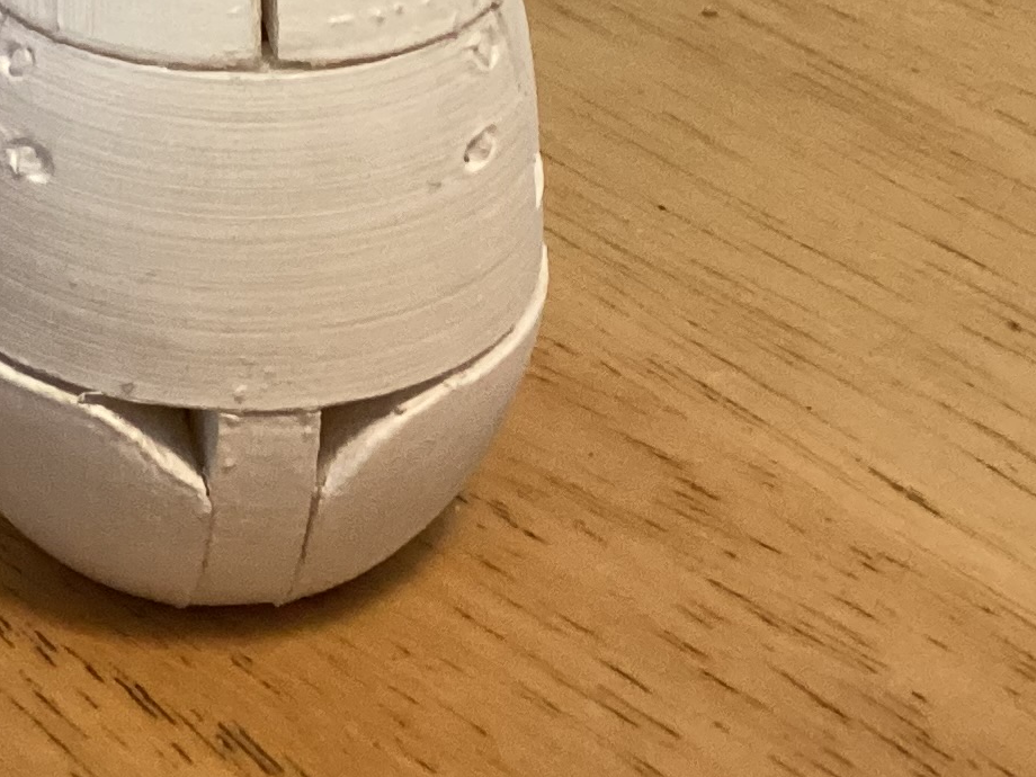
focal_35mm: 110
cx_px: -223
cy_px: -50
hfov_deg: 17.1
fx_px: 3292
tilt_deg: -29.2
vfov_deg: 13.2
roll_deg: +0.5
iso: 400
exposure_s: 1/30
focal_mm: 3.3
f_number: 2.4
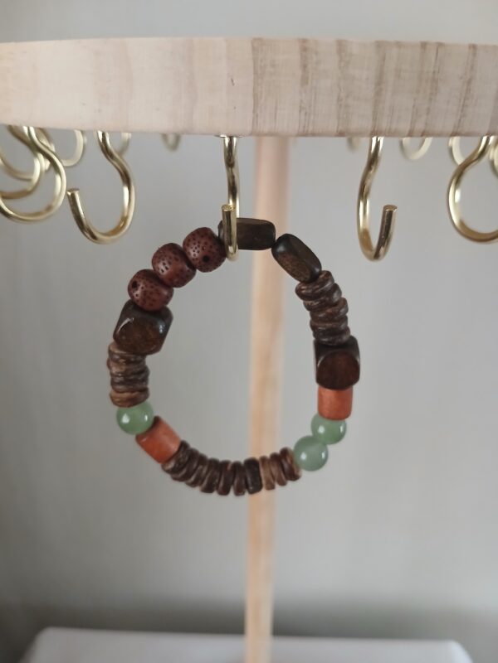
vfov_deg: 65.3
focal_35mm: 27
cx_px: 249
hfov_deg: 51.4
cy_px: 332
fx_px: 518
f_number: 1.8
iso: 500
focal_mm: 3.98
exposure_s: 1/25
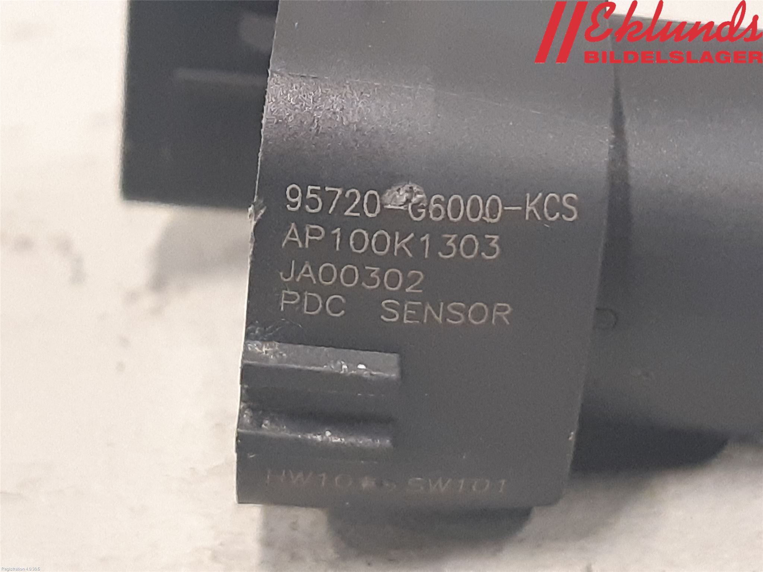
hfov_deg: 67.3
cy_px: 286
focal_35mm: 26
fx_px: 573
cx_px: 382
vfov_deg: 53.1
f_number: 1.7
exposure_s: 1/50
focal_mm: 3.93
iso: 320
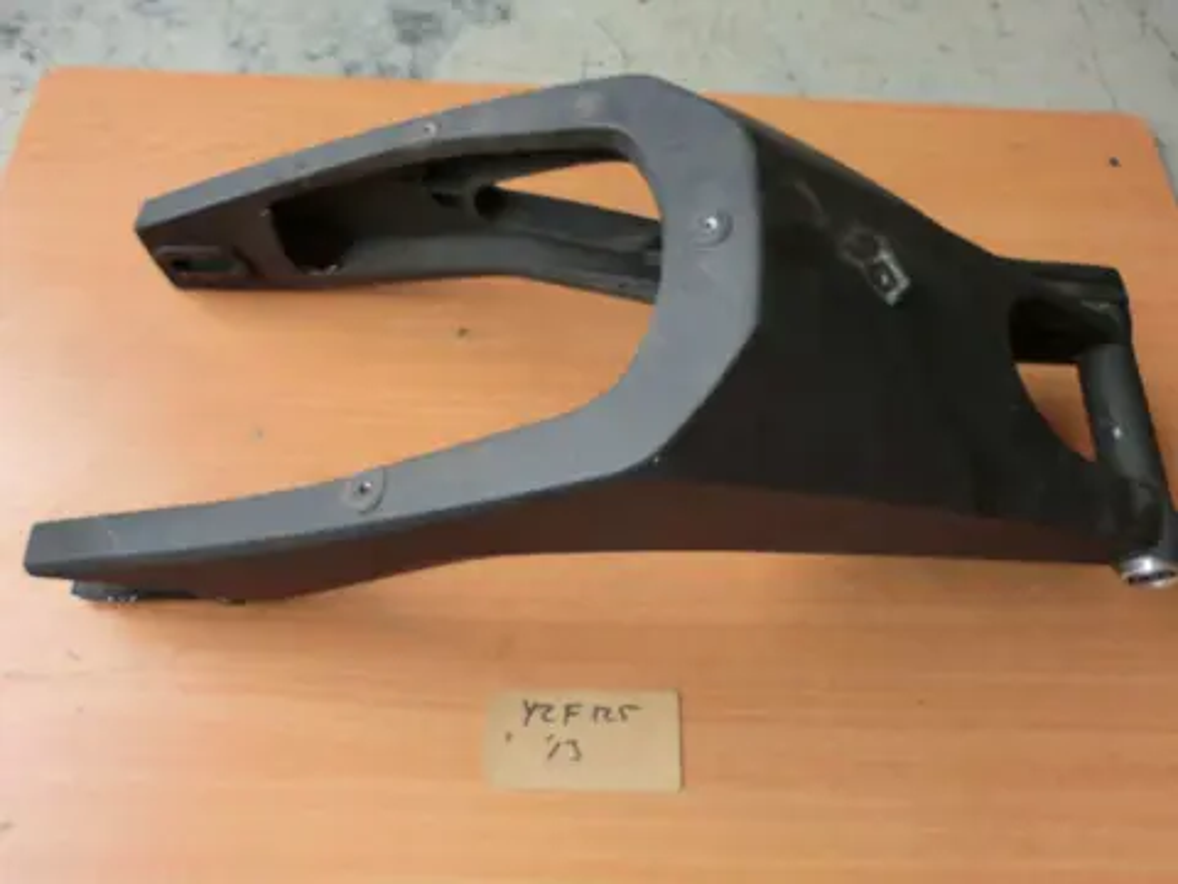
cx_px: 589
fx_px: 919
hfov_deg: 65.3
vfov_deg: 51.4
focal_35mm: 27
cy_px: 442
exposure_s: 1/60
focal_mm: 4.9
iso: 64
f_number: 3.2
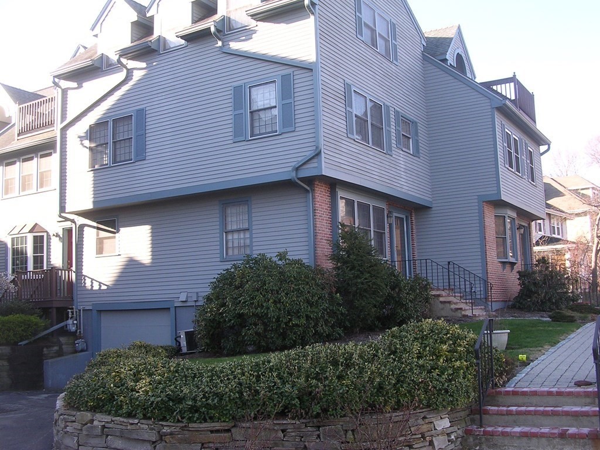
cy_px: 225
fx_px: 659
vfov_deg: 37.7
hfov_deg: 49.0
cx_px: 300
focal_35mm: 38
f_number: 2.8
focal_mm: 5.8
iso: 100
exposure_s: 1/124
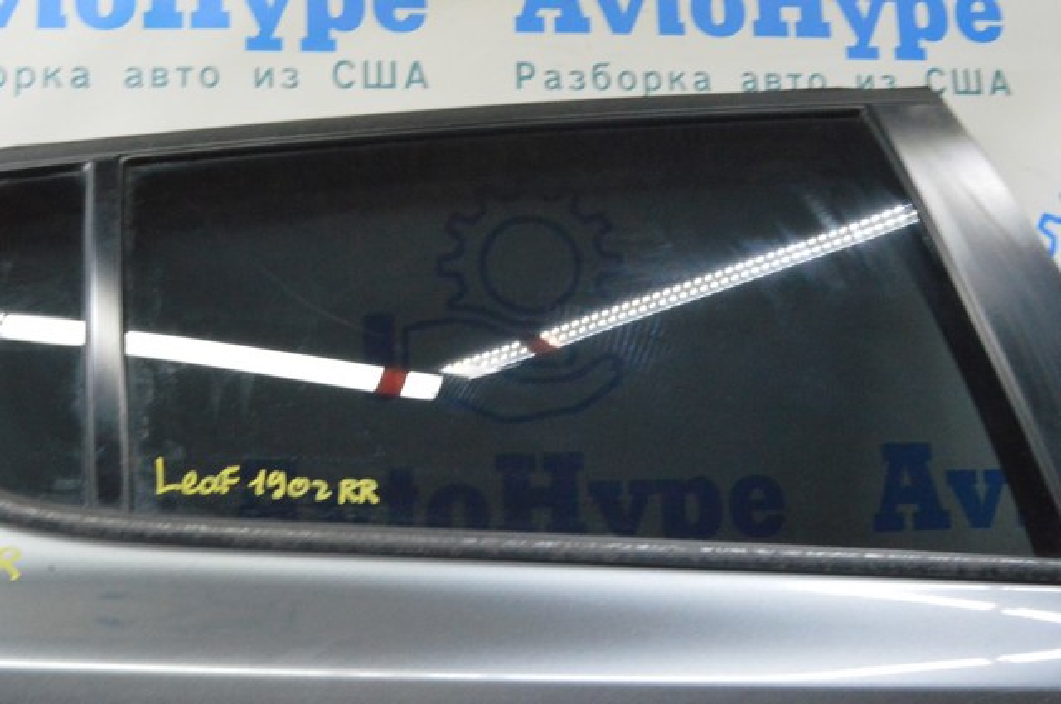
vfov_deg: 34.1
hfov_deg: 49.6
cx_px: 530
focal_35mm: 39
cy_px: 352
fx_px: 1148
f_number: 20
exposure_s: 1/20
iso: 6400
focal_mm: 26
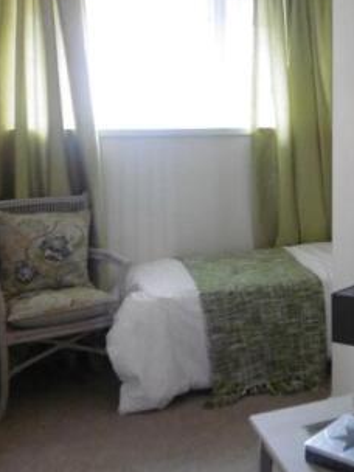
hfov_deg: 29.6
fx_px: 627
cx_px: 349
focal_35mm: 46
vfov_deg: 41.1
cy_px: 190
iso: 400
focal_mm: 4.3
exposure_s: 1/30
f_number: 3.1
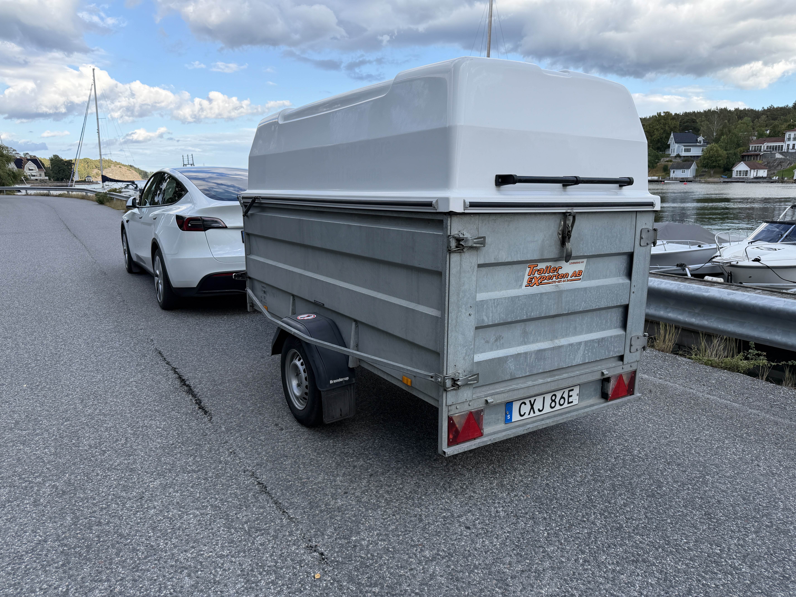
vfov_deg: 56.8
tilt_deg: -12.5
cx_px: 398
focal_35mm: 24
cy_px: 298
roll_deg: +0.9
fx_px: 552
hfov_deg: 71.6
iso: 100
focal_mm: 6.76
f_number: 1.78
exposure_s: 1/1949
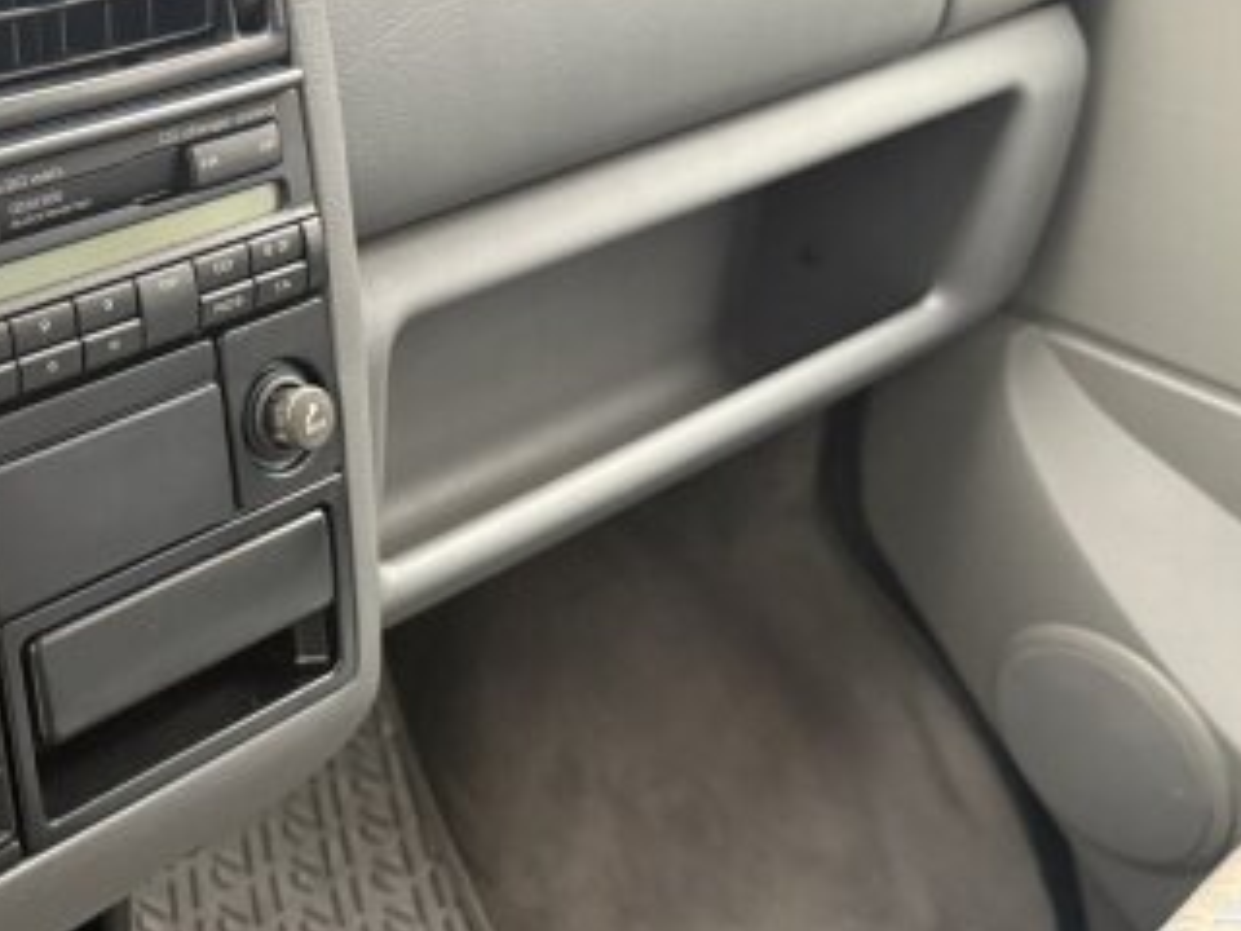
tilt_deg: -32.5
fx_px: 1721
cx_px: 159
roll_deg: -3.5
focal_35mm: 48
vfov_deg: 30.3
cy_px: 504
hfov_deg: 37.4
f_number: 1.78
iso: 800
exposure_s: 1/33
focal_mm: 6.76
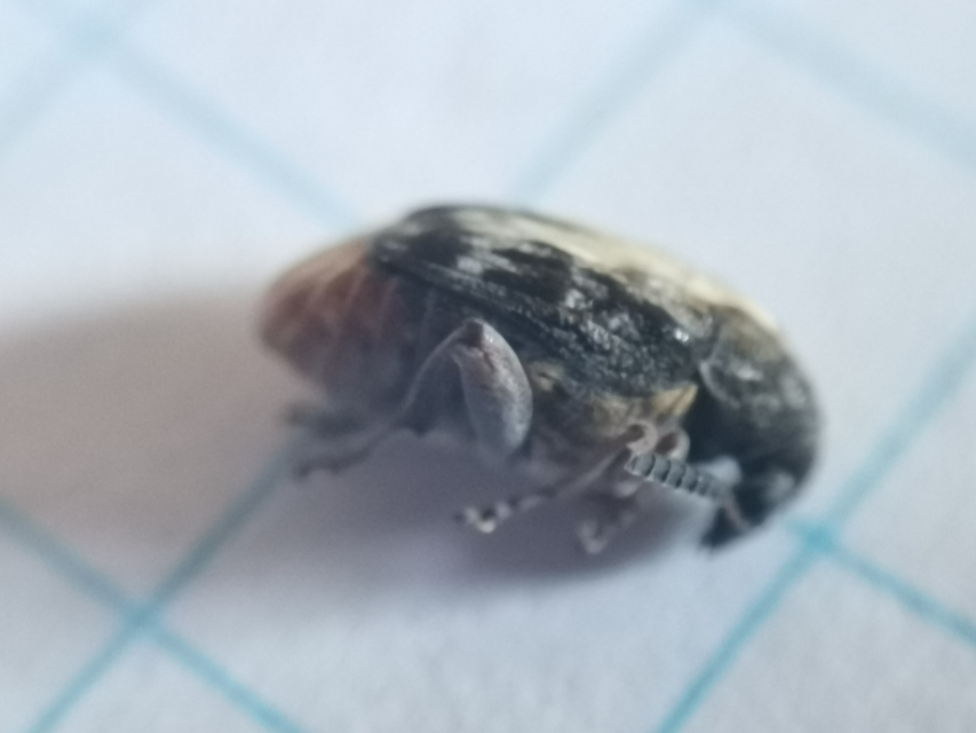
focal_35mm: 87
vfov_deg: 17.0
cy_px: 366
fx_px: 2453
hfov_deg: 22.5
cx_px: 488
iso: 640
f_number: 1.8
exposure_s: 1/24
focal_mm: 4.75
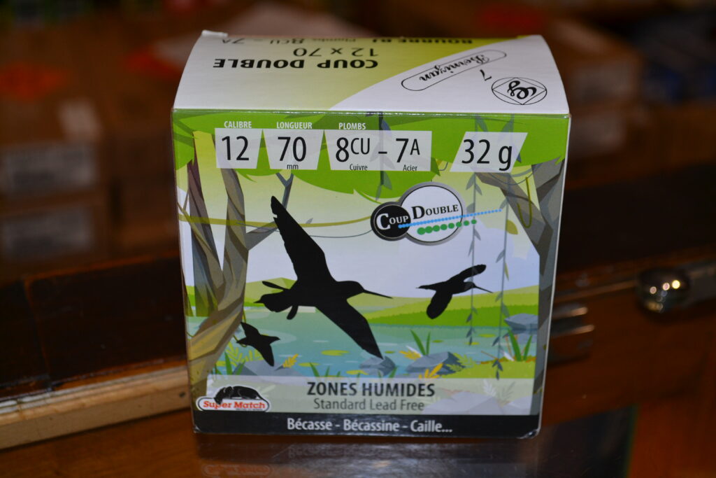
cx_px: 358
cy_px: 239
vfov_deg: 22.6
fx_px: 1193
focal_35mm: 60
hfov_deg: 33.4
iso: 400
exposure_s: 1/60
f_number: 5.3
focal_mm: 40
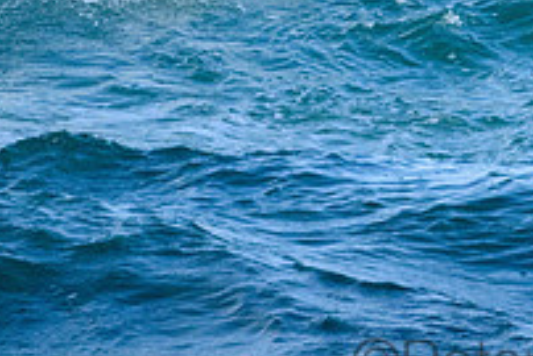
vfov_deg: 0.6
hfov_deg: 0.9
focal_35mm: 2300
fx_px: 34076
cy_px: -75
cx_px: 557
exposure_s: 1/2000
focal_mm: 800
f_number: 11
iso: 2800
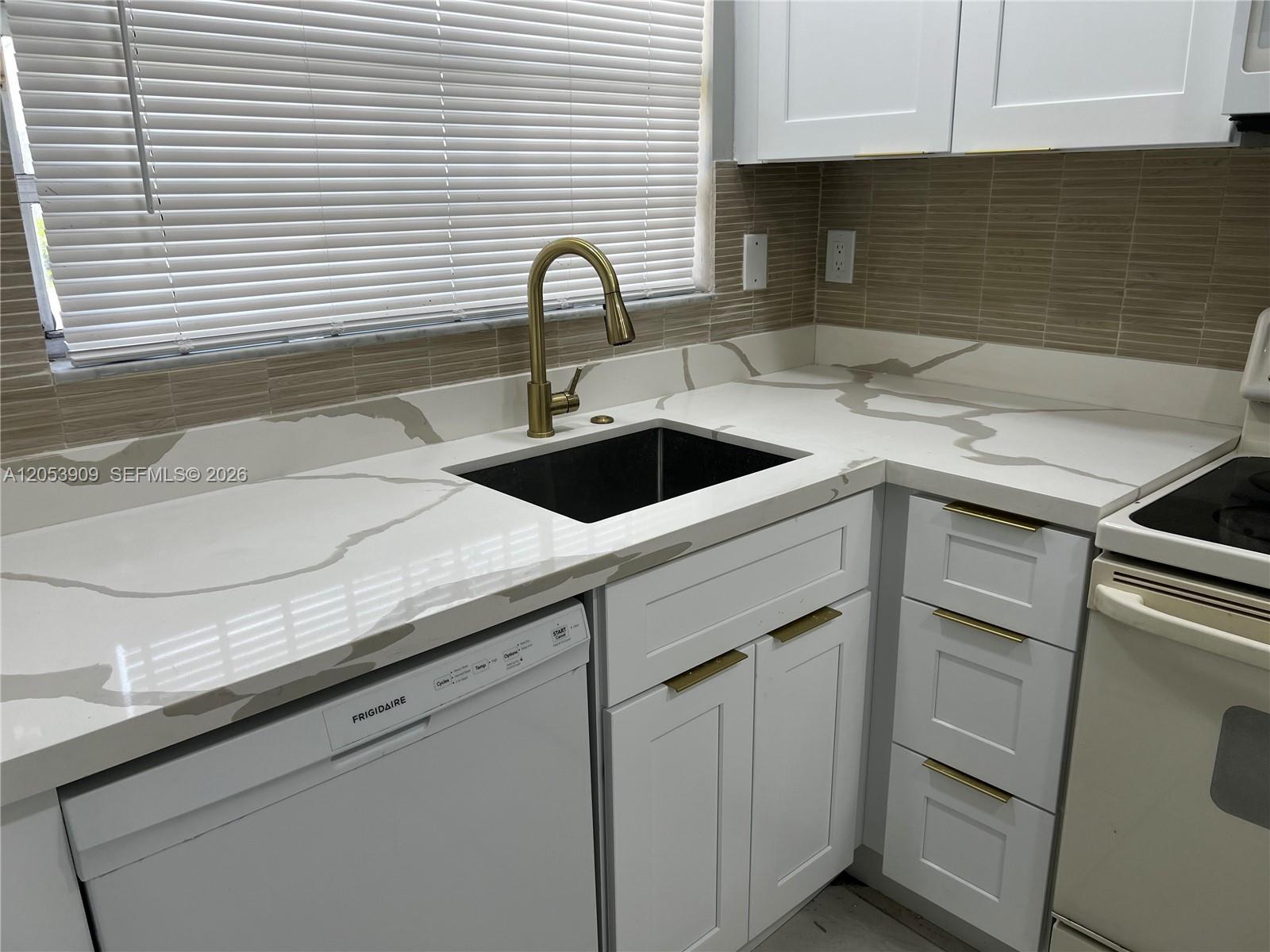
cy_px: 476
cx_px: 635
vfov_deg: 53.1
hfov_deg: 67.3
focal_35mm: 26
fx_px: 954
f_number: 1.5
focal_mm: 5.7
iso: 32
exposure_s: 1/131
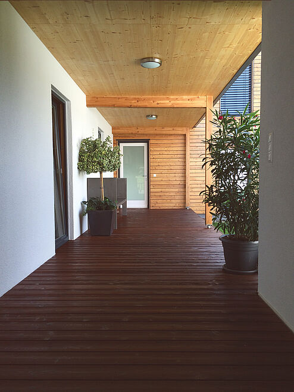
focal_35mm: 30
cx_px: 147
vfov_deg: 60.0
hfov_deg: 46.8
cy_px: 196
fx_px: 340
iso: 32
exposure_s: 1/205
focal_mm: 4.12
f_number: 2.2
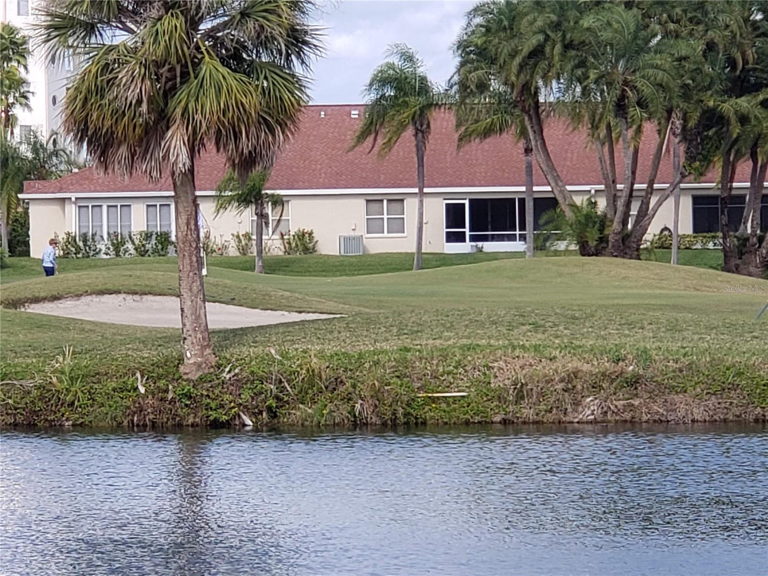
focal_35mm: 52
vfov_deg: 28.0
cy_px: 288
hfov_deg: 36.8
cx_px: 384
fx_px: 1154
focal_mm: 6
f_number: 2.4
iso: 32
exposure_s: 1/500
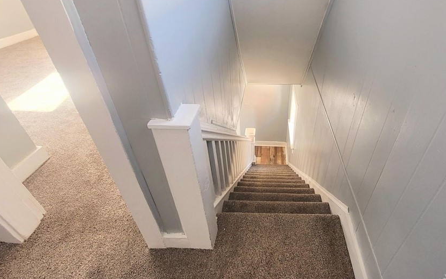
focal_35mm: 17
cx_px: 269
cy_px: 87
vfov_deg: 65.7
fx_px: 207
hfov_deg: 93.0
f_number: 2.2
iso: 100
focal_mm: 2.2
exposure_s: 1/60.2
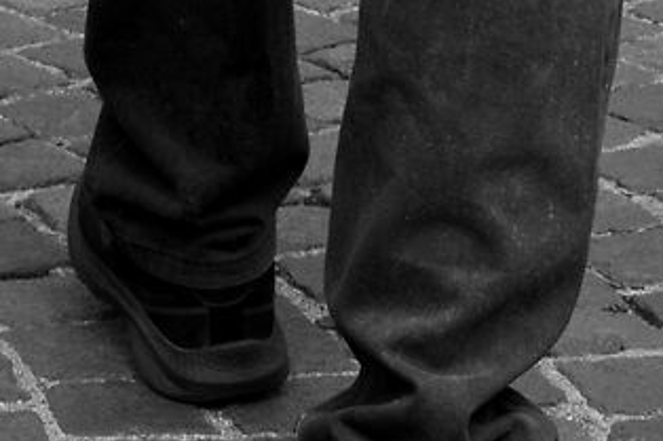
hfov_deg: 7.8
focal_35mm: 260
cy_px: -1180
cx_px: -220
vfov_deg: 4.9
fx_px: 4786
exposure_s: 1/250
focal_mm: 34
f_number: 13
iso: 400
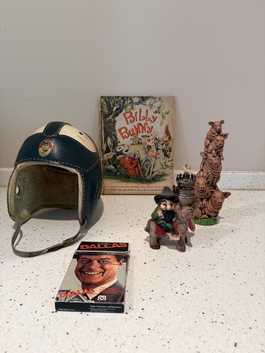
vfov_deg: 71.6
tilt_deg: -16.5
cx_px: 132
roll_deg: -2.0
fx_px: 245
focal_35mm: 24
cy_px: 176
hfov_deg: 56.8
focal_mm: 6.76
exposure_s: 1/60
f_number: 1.78
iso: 400
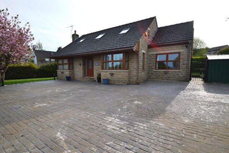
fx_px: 108
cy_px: 79
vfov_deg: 70.4
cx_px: 104
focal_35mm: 17
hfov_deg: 93.0
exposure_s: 1/200
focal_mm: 10
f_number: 7.1
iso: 100
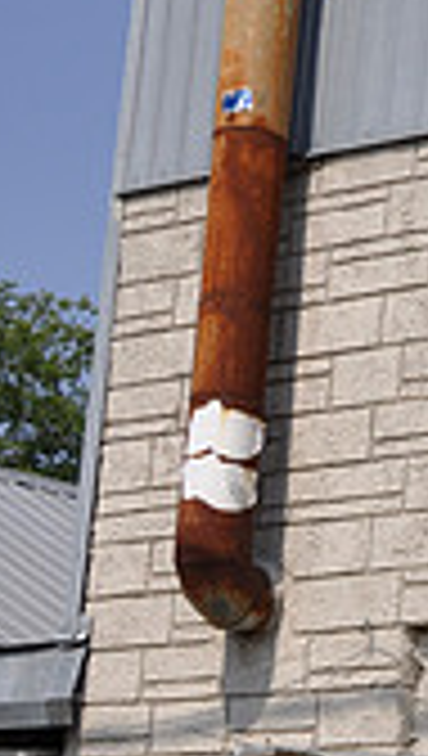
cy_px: 619
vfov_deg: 17.8
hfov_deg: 8.5
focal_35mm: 119
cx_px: 1279
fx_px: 2391
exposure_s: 1/125
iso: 200
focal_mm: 22
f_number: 11
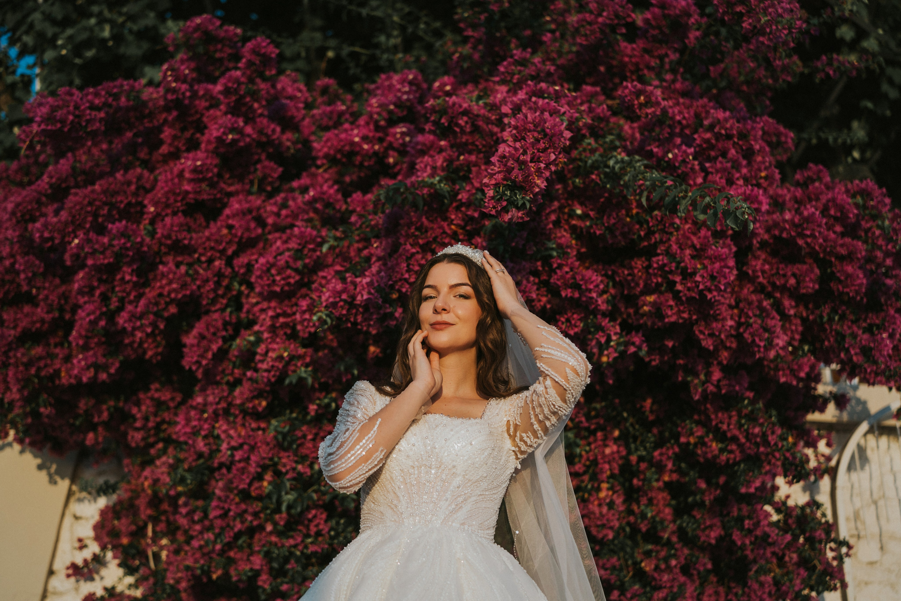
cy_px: 300
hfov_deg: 54.4
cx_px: 450
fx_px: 876
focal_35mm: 35
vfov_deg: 37.9
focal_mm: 35
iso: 100
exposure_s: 1/3200
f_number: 1.8
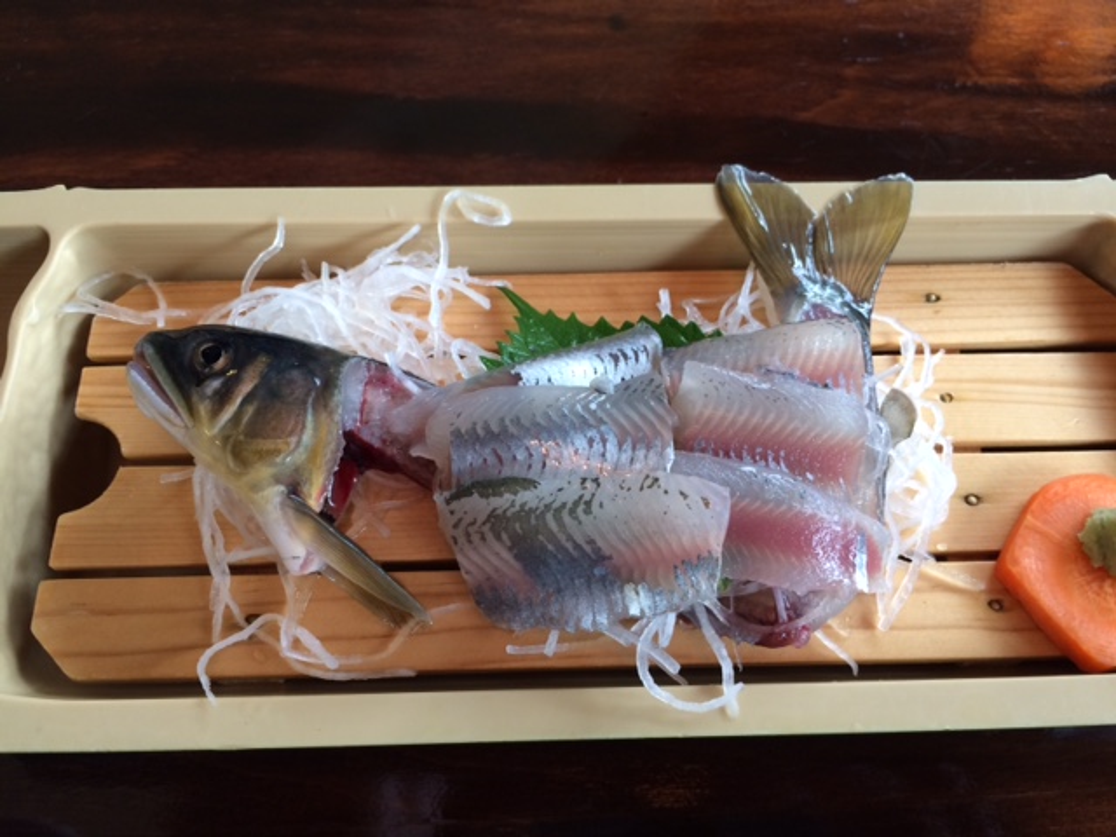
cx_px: 558
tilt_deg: -68.8
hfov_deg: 61.7
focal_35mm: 29
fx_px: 935
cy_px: 418
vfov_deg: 48.2
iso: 40
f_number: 2.2
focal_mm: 4.15
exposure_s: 1/30
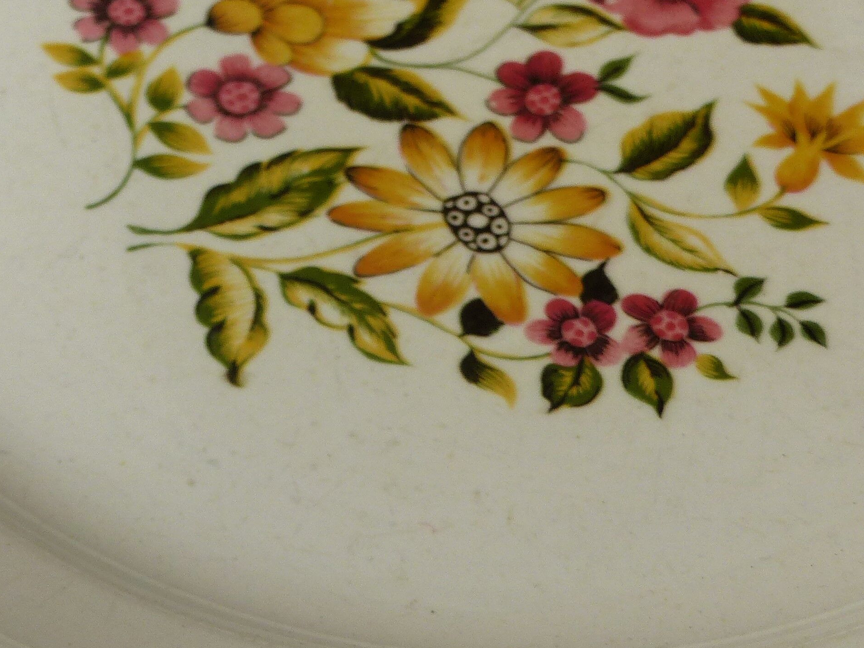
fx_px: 3694
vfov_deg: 9.9
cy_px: 662
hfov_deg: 13.3
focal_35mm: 148
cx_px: 202
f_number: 2.8
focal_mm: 11.9
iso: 100
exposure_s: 1/80
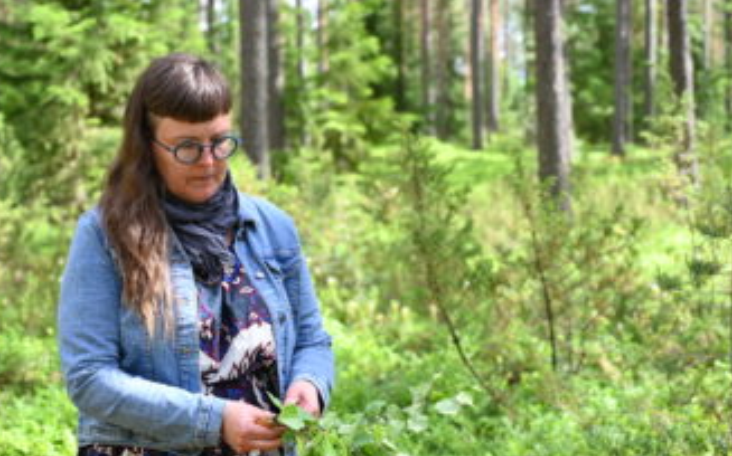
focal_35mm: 66
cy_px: 293
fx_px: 1316
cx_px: 311
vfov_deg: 19.6
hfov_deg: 31.0
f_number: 4
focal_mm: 53
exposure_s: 1/250
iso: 220
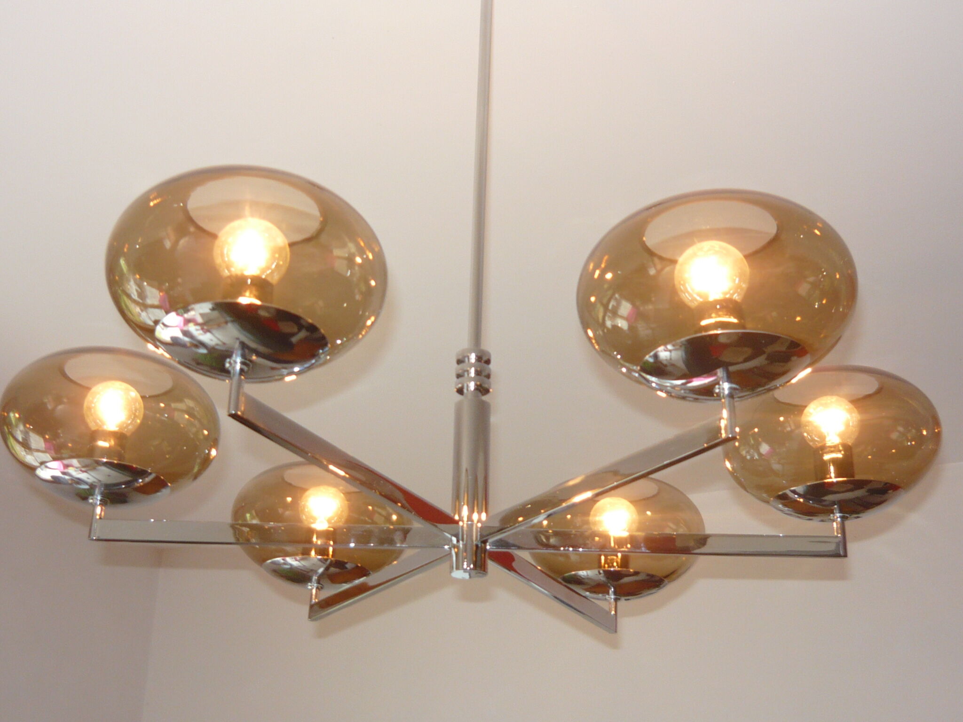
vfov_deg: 31.5
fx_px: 1280
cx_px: 482
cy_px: 361
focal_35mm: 46
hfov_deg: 41.2
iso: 100
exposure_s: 1/60
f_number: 2.8
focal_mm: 5.5
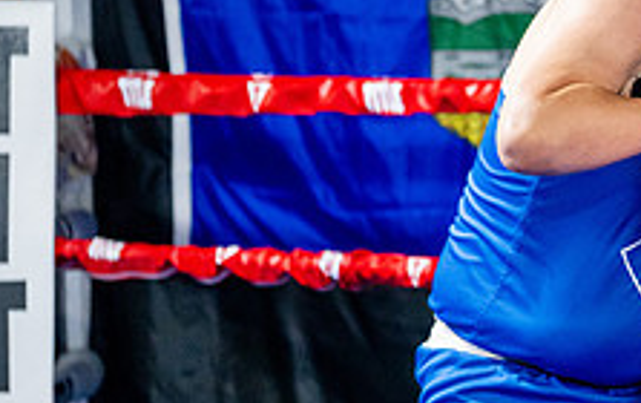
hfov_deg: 8.6
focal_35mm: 238
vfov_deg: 5.5
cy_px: 133
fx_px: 4163
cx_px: 897
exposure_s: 1/1000
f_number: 2
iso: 4000
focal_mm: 79
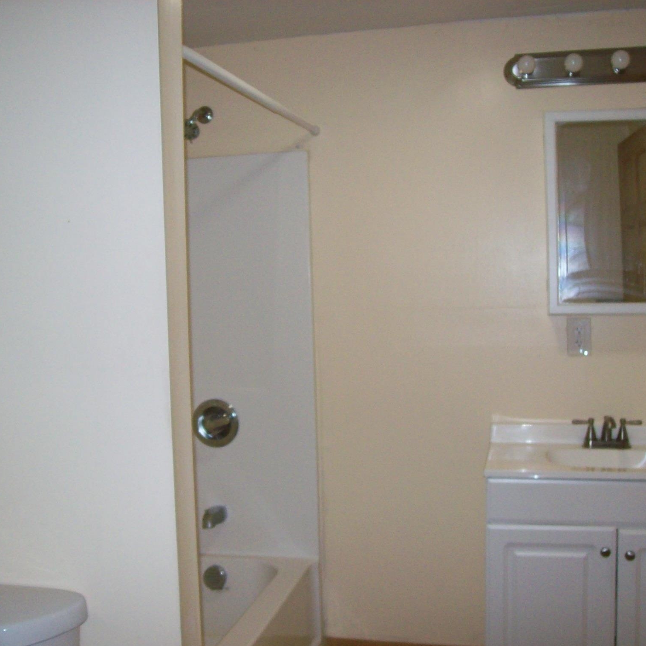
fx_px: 908
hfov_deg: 39.2
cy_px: 327
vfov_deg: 39.2
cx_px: 309
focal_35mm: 43
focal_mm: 6
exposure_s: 1/64
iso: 200
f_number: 2.7
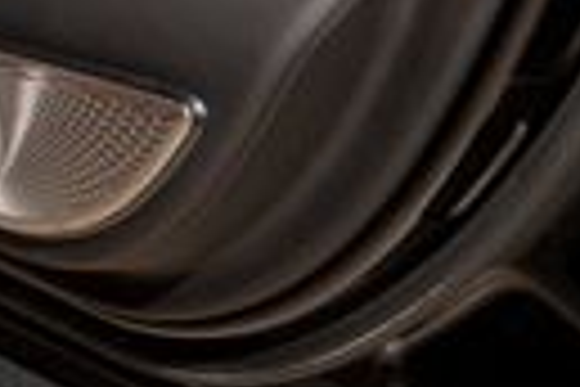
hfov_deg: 13.0
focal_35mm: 139
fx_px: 2239
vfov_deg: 9.0
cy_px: -493
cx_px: -549
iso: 320
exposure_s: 1/50
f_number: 5.6
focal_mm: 28
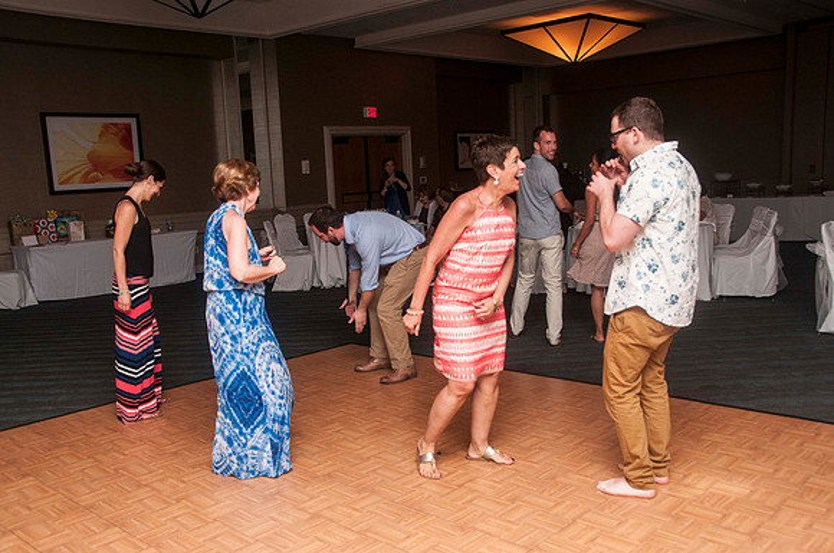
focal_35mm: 33
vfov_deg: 39.9
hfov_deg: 57.3
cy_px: 276
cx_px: 417
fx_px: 763
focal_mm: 22
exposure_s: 1/60
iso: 400
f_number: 5.6
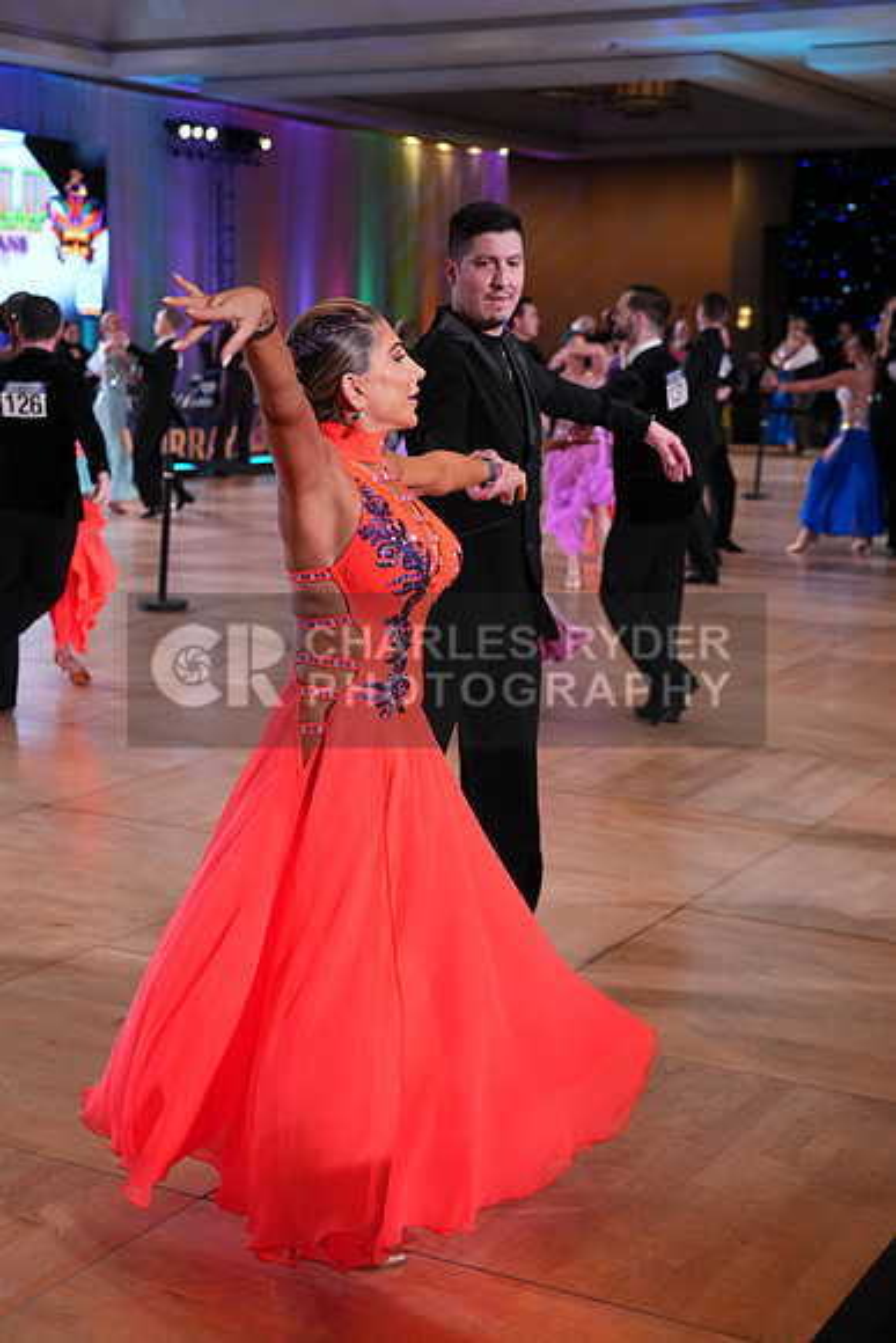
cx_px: 448
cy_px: 672
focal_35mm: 51
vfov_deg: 38.9
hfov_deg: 26.5
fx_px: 1903
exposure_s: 1/500
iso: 2000
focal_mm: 51
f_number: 4
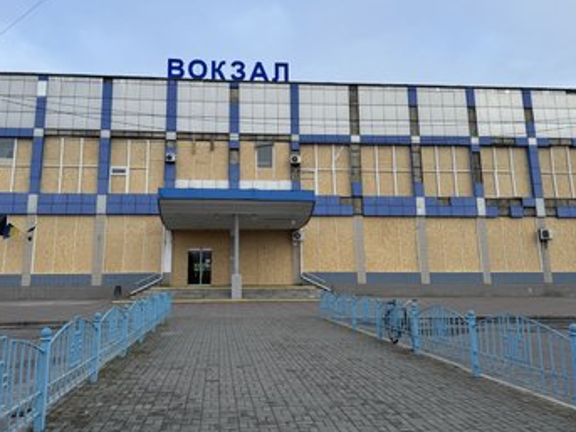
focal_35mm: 28
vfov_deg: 49.6
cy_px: 188
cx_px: 259
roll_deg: +0.4
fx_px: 466
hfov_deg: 63.3
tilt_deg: +11.2
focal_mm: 6.76
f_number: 1.78
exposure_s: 1/1524
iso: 80
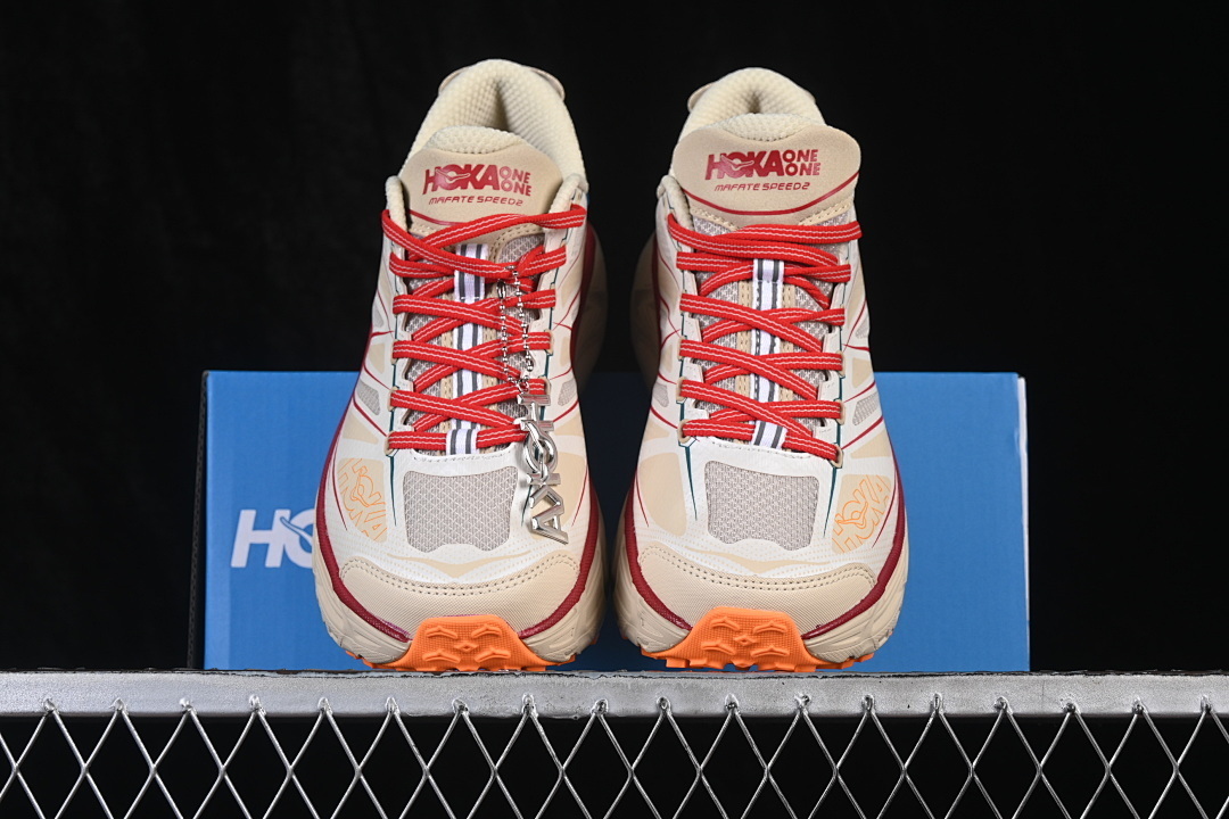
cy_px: 410
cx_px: 614
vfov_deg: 18.2
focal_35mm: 75
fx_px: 2560
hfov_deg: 27.0
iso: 160
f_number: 8
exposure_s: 1/80
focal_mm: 50
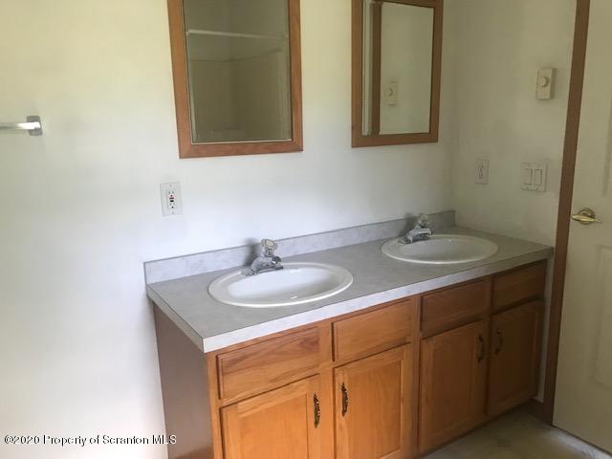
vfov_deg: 49.7
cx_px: 306
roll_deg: +3.2
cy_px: 230
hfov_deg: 63.4
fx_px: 495
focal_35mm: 28
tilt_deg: -10.1
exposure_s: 1/15
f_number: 1.8
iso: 50
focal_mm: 3.99
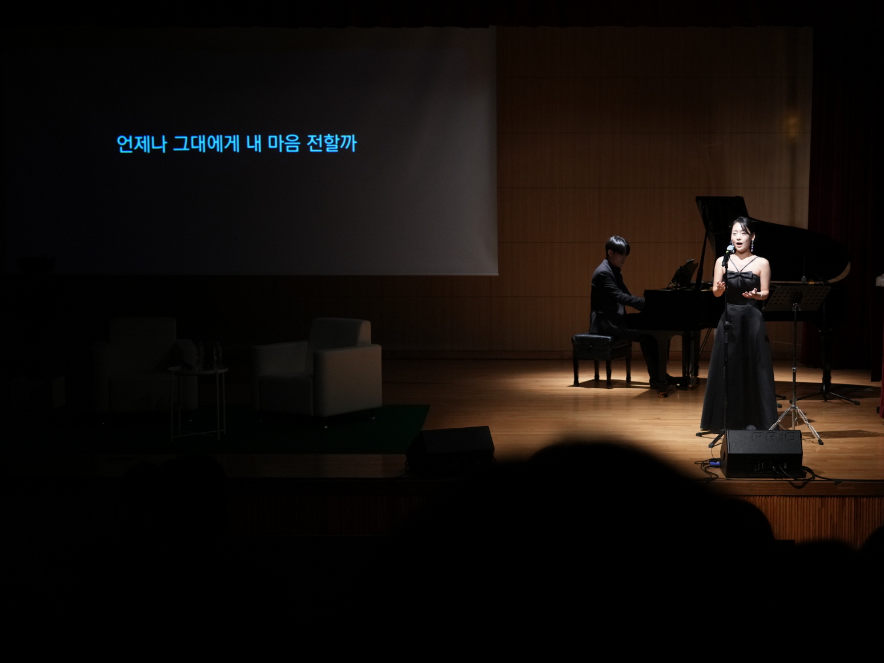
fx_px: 1456
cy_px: 335
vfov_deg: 25.7
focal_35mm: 57
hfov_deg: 33.8
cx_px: 487
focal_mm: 51
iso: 2000
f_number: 4
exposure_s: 1/160
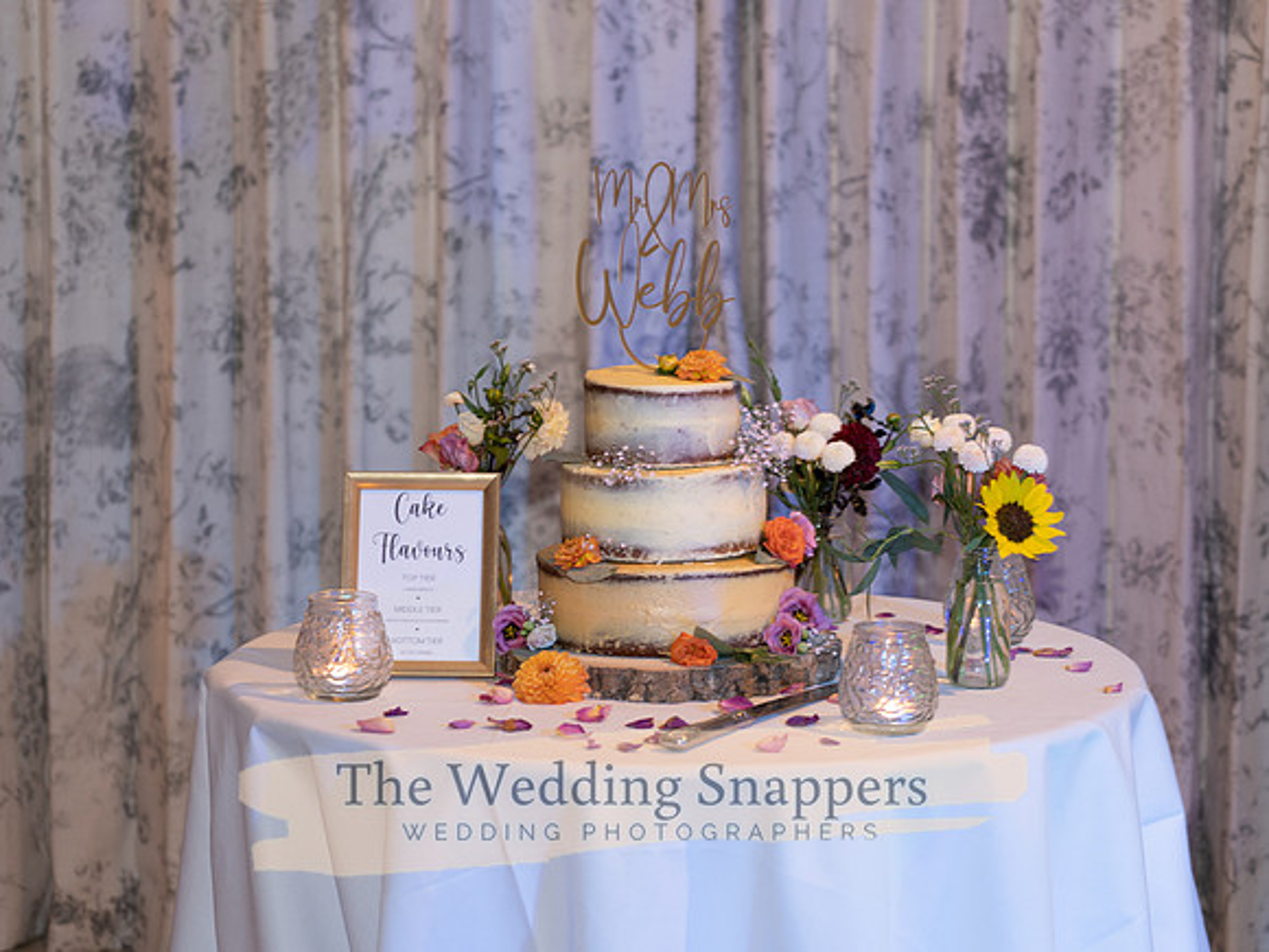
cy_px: 476
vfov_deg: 13.0
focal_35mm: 114
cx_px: 634
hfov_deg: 17.3
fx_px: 4164
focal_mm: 105
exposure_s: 1/40
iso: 400
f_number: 4
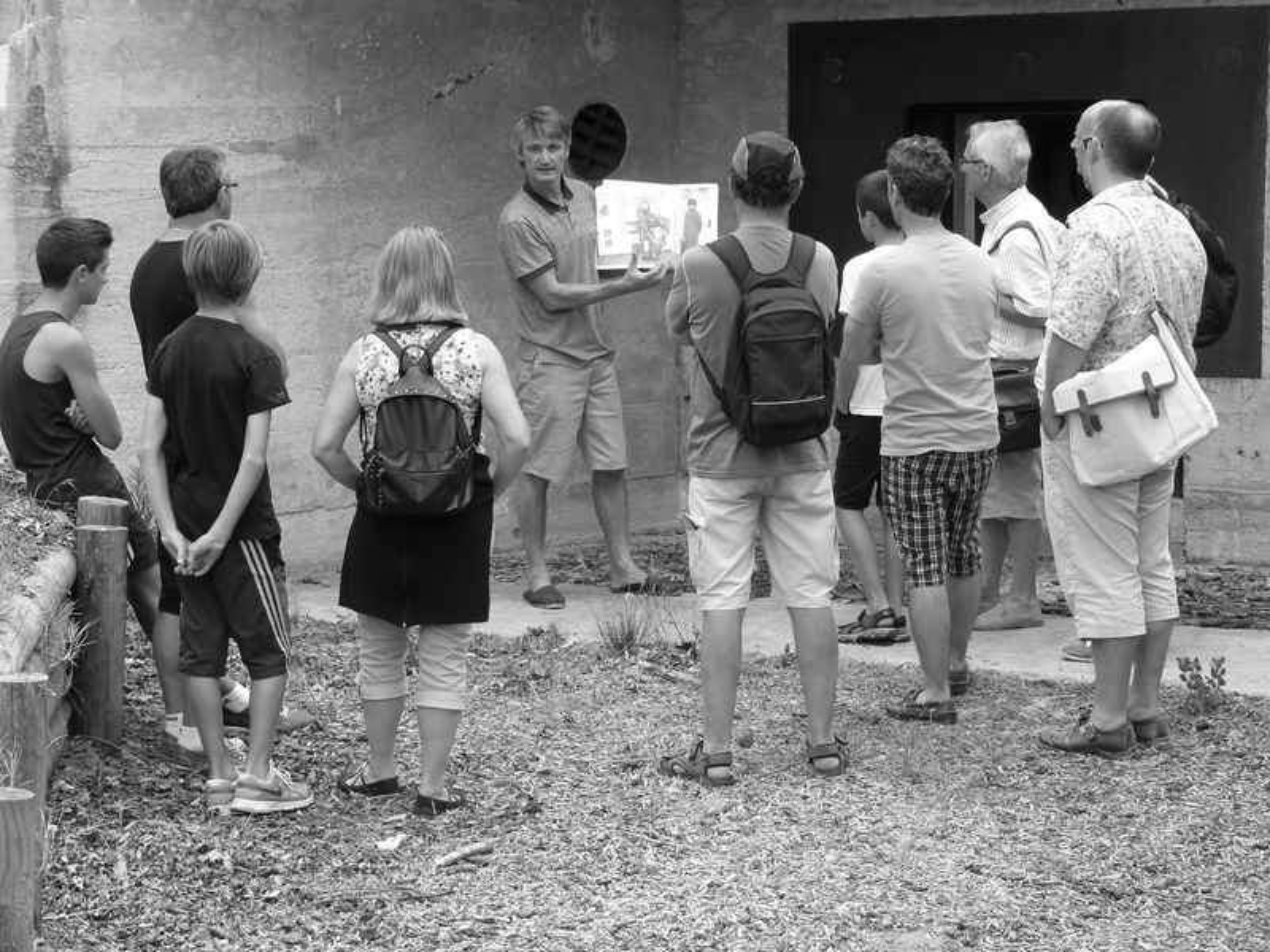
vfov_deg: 18.9
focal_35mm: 78
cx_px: 635
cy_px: 476
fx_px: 2862
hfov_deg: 25.0
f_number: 3.6
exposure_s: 1/125
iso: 100
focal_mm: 14.1
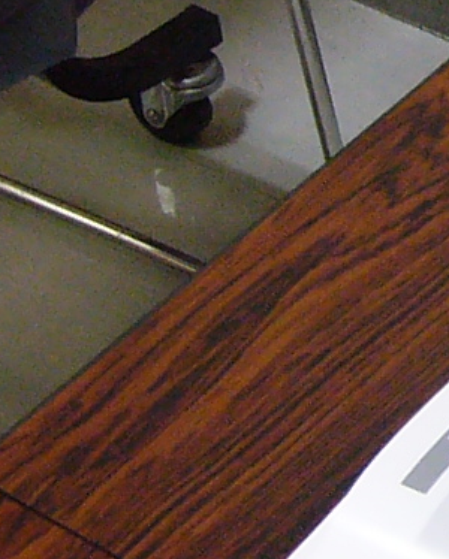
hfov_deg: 9.4
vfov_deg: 13.1
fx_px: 2421
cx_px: 1102
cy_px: 117
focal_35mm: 146
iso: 200
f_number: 2.8
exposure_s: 1/30
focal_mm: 4.6
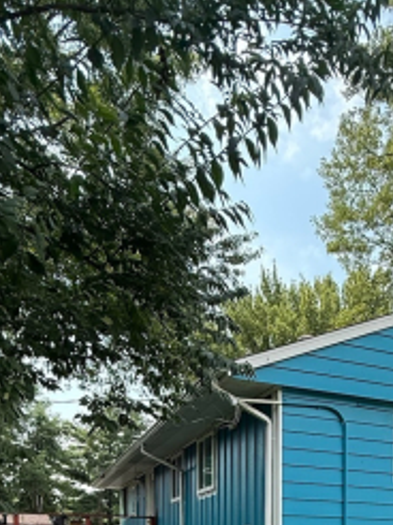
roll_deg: -0.7
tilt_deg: -3.5
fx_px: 576
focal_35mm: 38
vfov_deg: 38.7
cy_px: 601
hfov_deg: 36.9
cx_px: 284
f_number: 2.2
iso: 64
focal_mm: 2.22
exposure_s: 1/928
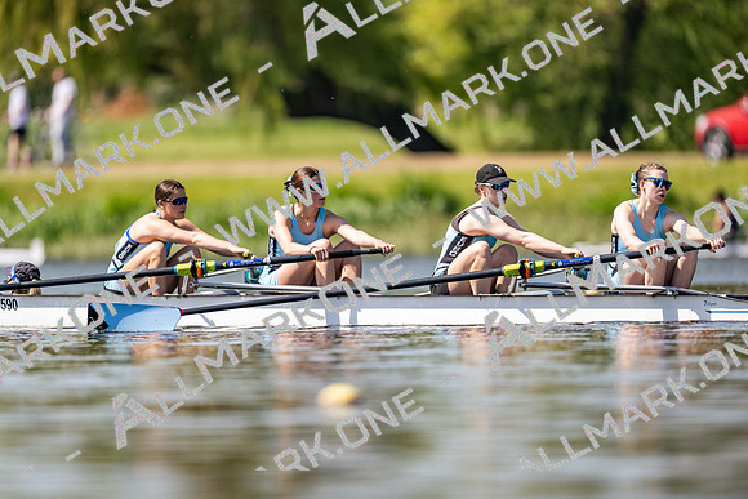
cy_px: 250
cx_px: 374
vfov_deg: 2.3
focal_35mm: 600
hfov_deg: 3.4
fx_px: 12469
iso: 320
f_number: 4
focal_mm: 600
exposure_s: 1/2500
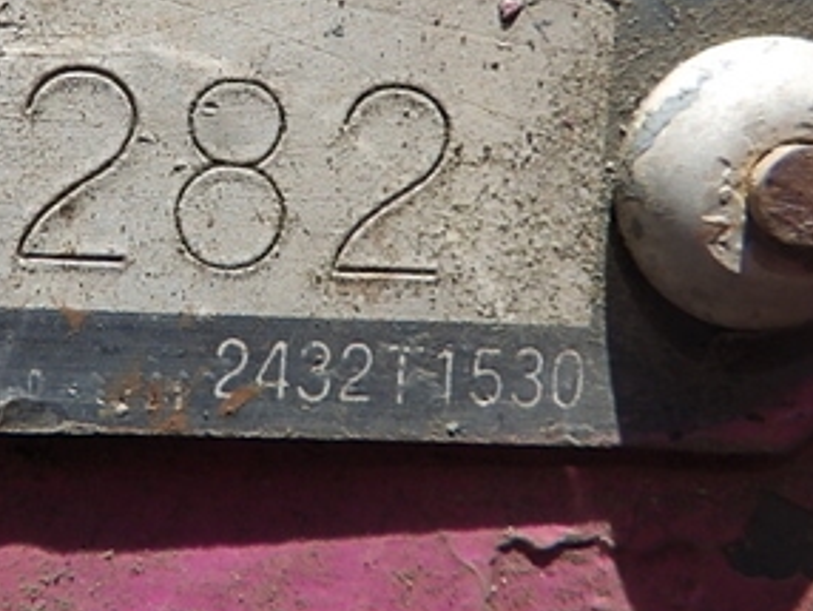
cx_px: 142
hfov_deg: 32.7
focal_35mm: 57
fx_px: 1340
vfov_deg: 25.2
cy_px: 119
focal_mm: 6.1
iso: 125
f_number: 4.6
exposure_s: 1/400
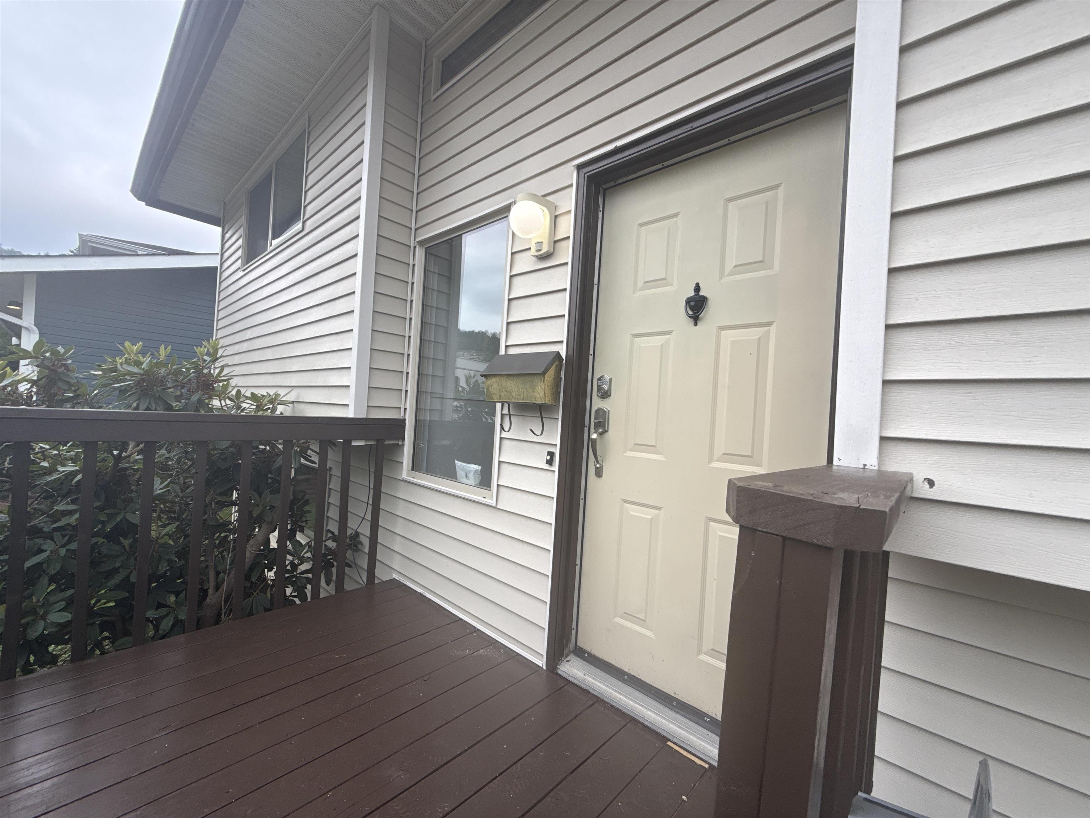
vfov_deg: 85.7
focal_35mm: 14
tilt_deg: +0.3
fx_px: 441
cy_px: 409
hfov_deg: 102.1
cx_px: 545
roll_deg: -0.7
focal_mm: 2.22
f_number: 2.2
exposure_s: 1/224
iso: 50
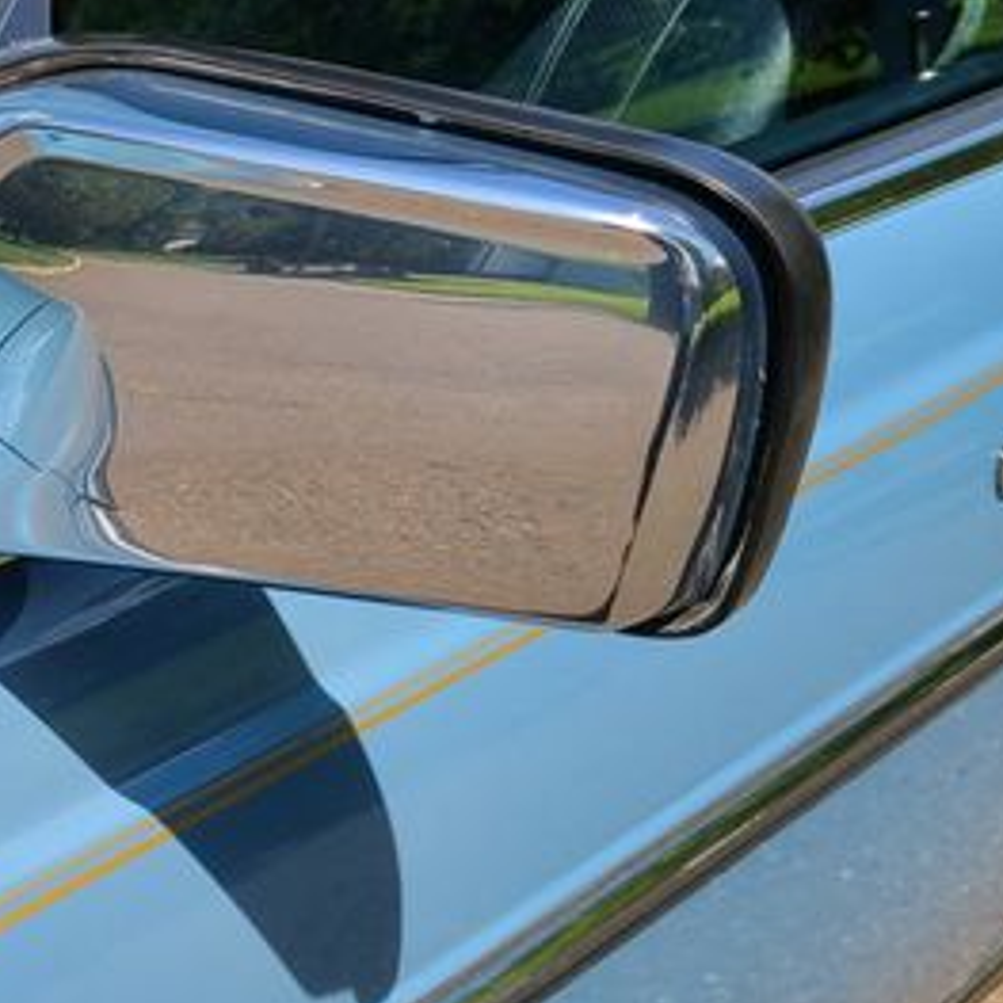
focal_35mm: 56
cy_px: 362
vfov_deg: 30.4
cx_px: -191
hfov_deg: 27.1
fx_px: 1836
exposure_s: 1/1533
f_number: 1.8
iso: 40
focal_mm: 5.4
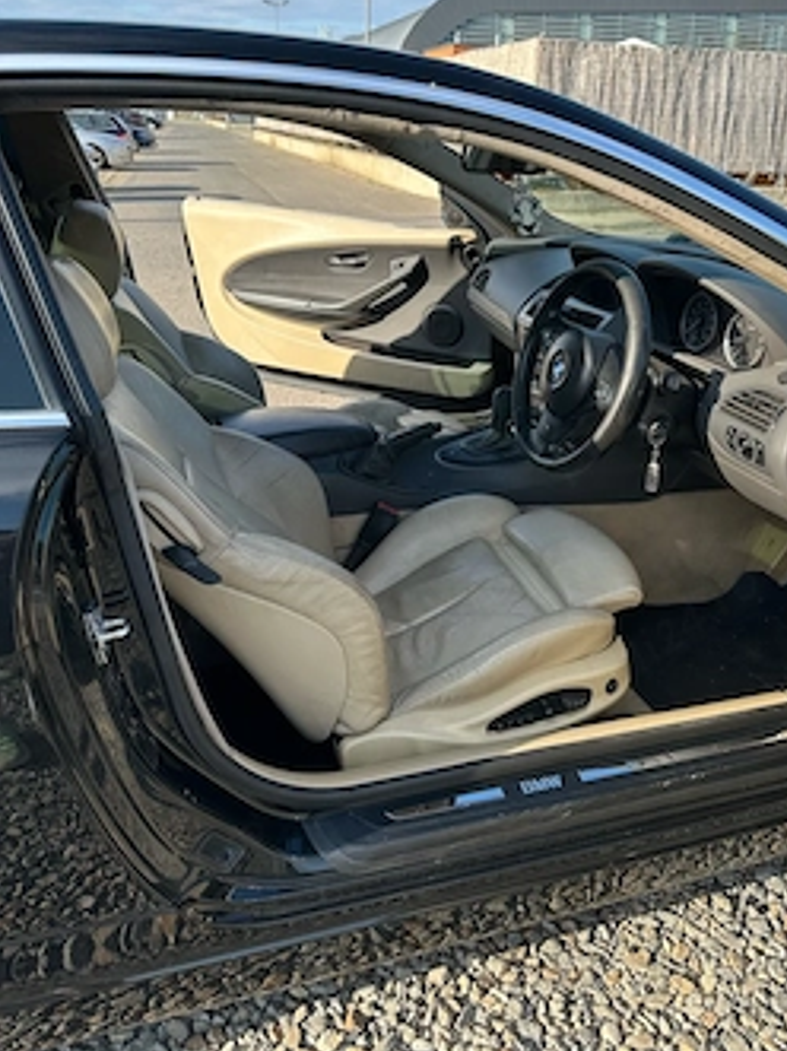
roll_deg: -1.9
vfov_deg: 61.3
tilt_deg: -18.7
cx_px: 473
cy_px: 438
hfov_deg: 47.9
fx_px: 880
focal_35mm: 29
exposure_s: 1/1453
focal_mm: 6.86
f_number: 1.78
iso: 80
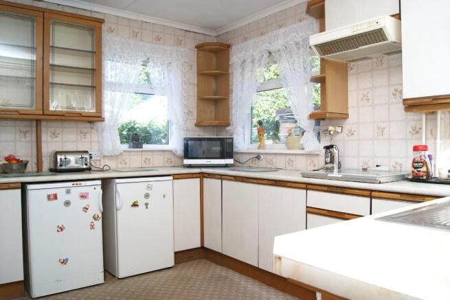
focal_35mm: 27
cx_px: 225
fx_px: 338
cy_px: 150
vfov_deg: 48.0
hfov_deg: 67.4
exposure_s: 1/80
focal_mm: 18
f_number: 5.6
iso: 400
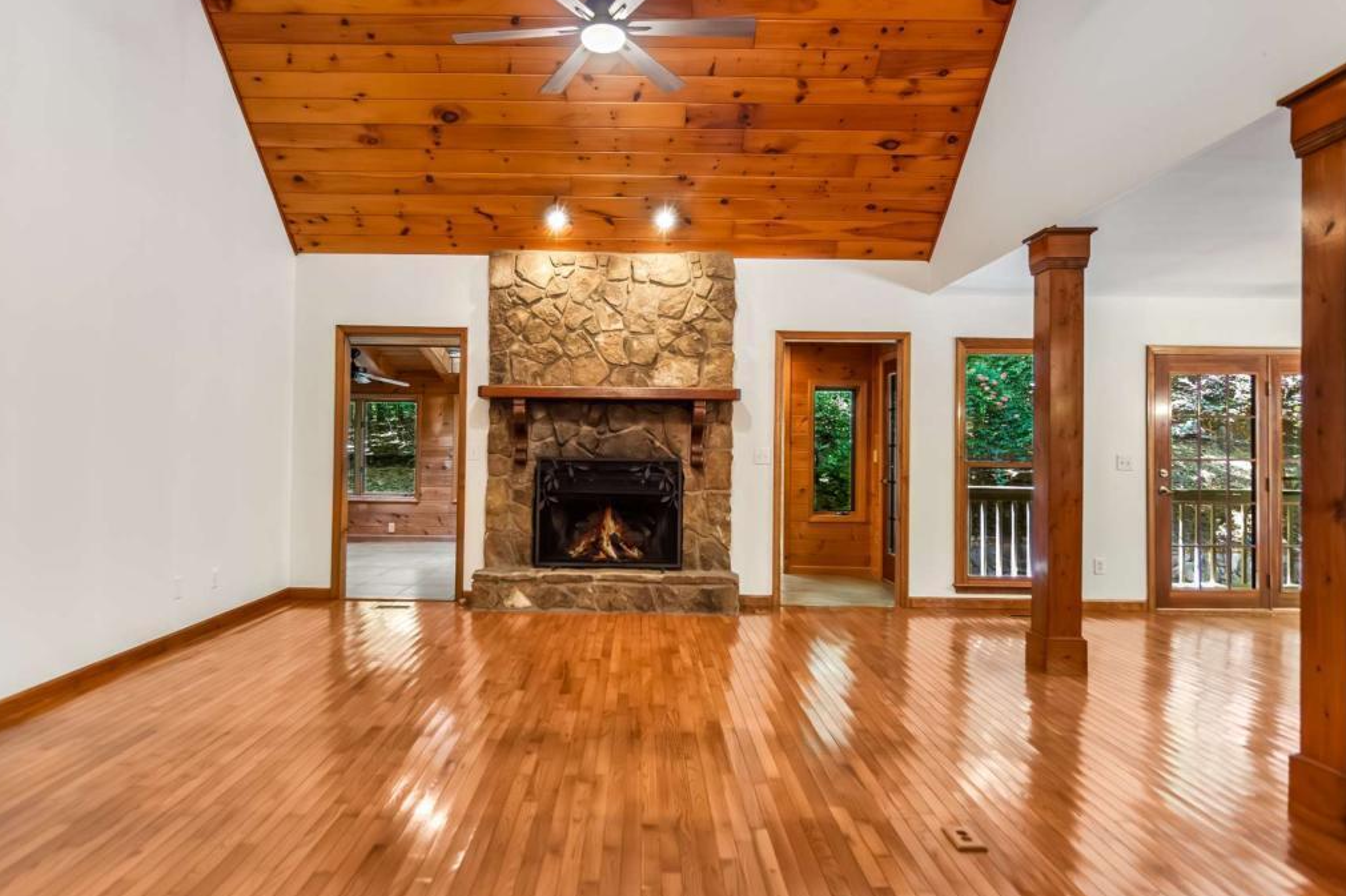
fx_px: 732
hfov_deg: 85.1
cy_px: 447
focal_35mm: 20
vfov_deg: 62.9
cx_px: 638
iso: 900
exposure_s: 1/60
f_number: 2.8
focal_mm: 11
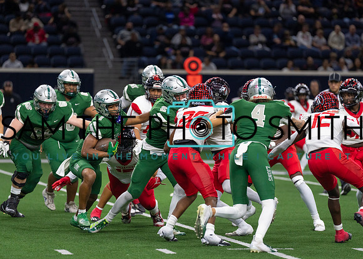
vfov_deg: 6.4
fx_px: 2315
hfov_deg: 9.0
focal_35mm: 225
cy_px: 130
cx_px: 182
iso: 1600
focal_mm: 200
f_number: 2.8
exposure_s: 1/1000
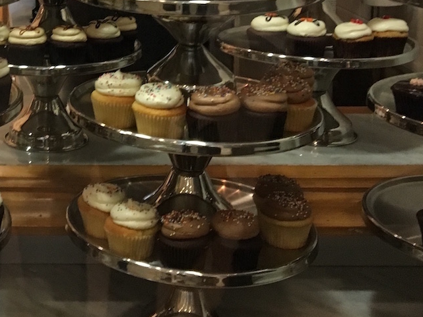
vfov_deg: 18.4
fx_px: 941
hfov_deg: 24.0
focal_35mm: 77
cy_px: -40
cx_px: -21
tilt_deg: -7.5
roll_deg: +1.4
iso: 160
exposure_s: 1/30
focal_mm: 4.15
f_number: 2.2
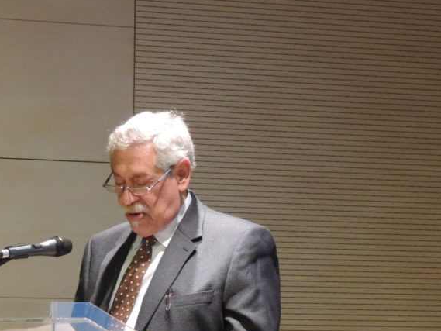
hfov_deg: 8.1
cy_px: 280
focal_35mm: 243
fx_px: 3096
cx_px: 133
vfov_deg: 6.1
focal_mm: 24
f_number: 4.3
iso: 800
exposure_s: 1/15
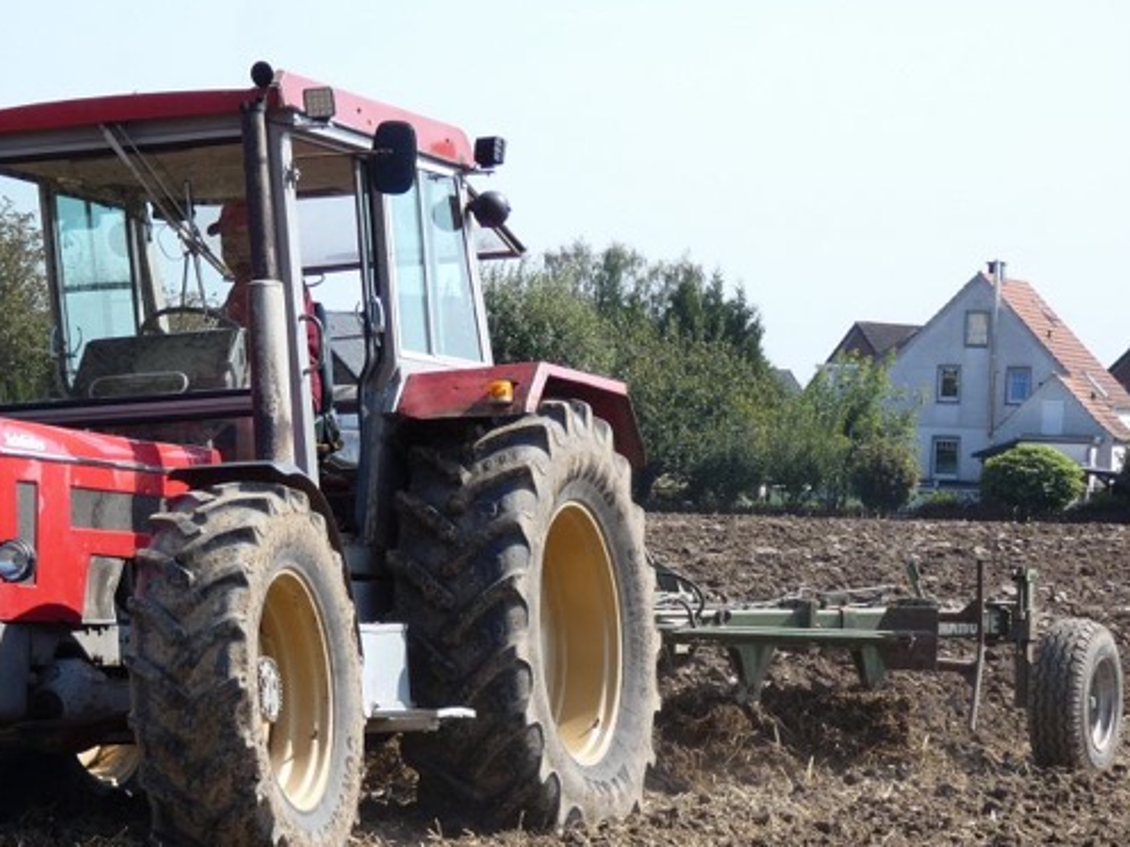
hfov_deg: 13.1
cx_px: 276
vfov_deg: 9.9
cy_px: 583
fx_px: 4897
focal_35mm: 150
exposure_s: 1/320
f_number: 4.7
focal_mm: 16.6
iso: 80
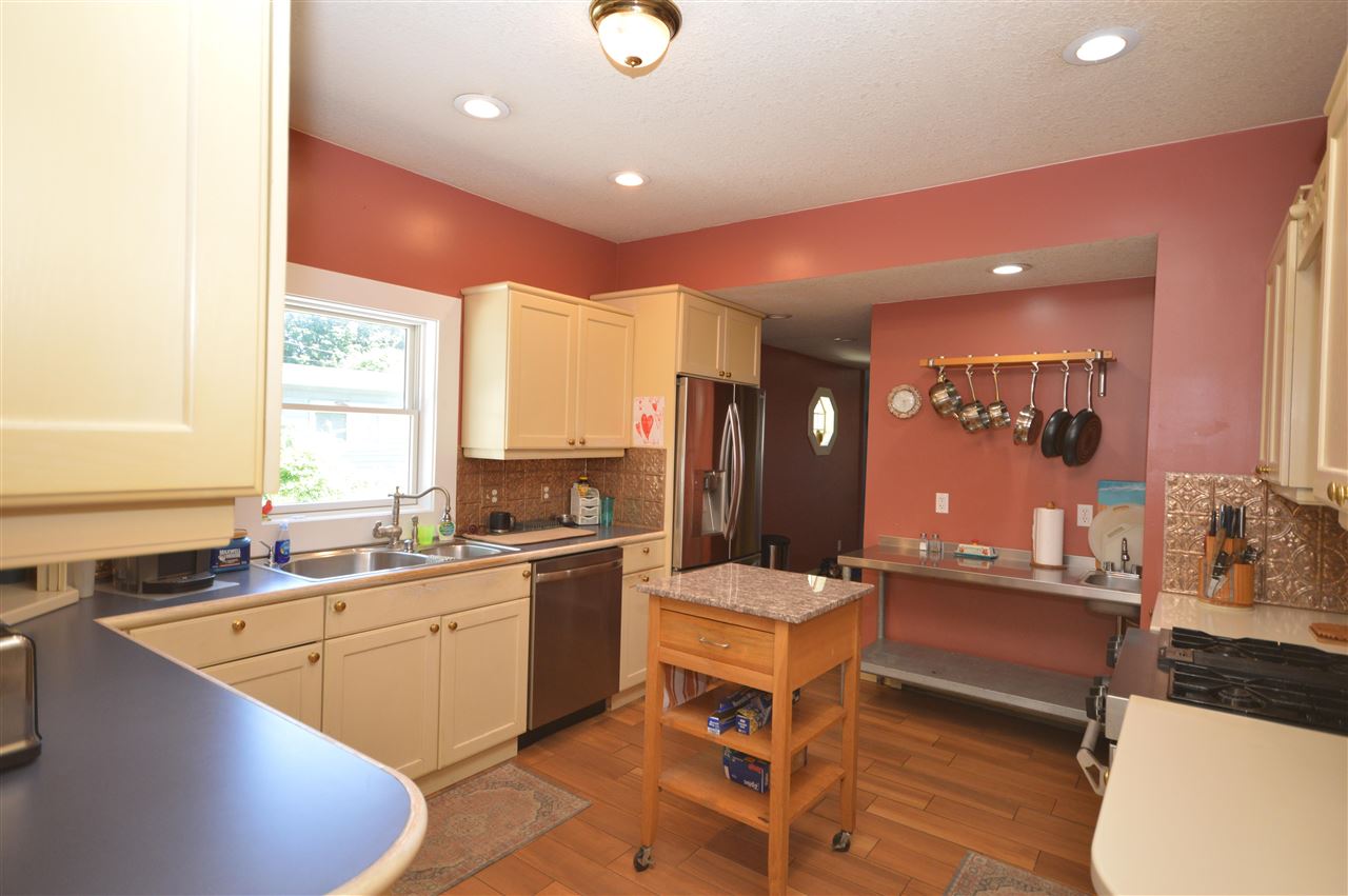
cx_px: 674
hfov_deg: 90.1
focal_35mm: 18
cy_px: 448
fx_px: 673
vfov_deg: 67.3
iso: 450
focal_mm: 12
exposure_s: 1/60
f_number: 4.5
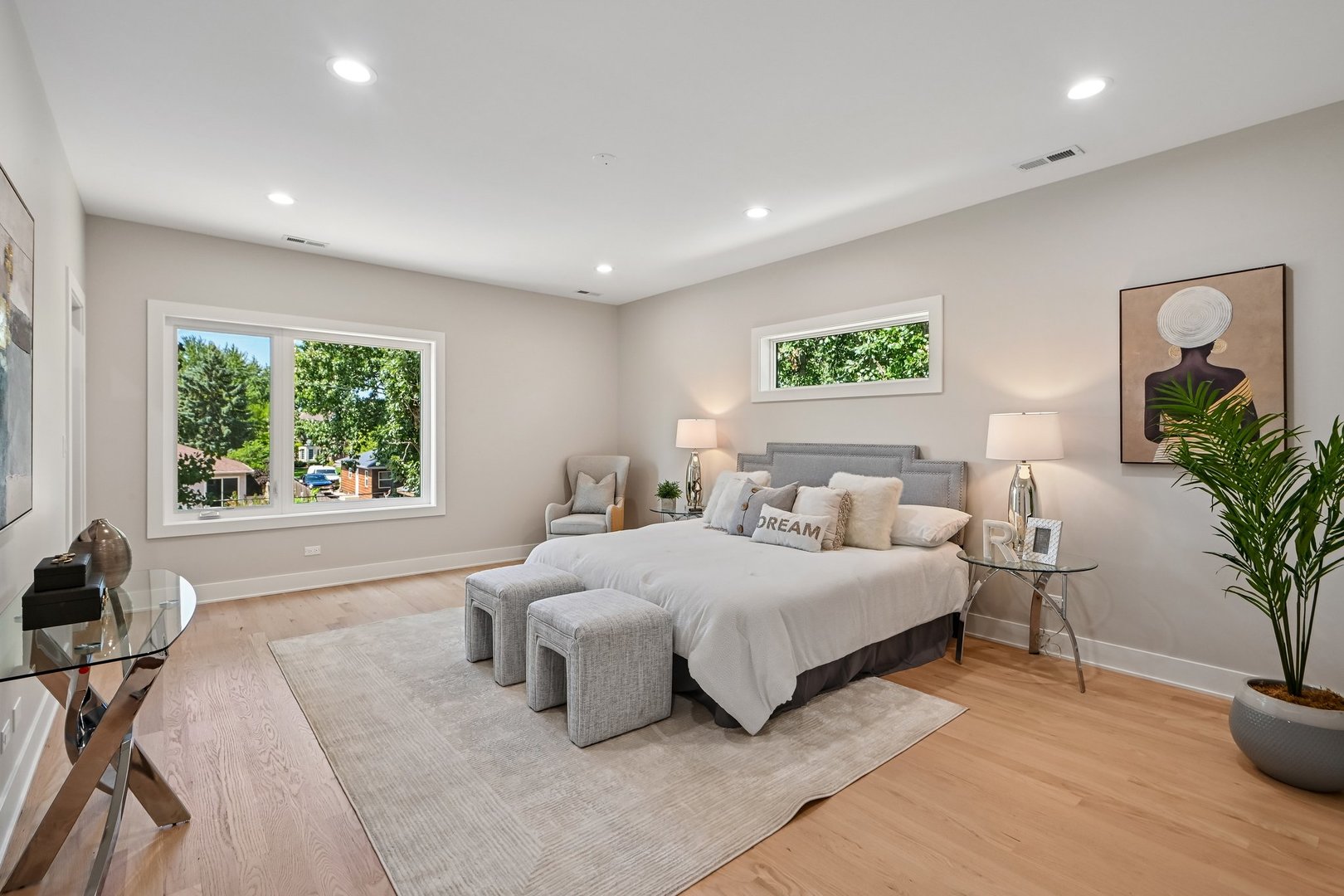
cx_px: 672
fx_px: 597
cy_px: 448
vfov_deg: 73.7
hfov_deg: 96.7
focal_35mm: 16
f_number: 13
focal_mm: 16
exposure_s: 1/25
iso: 400
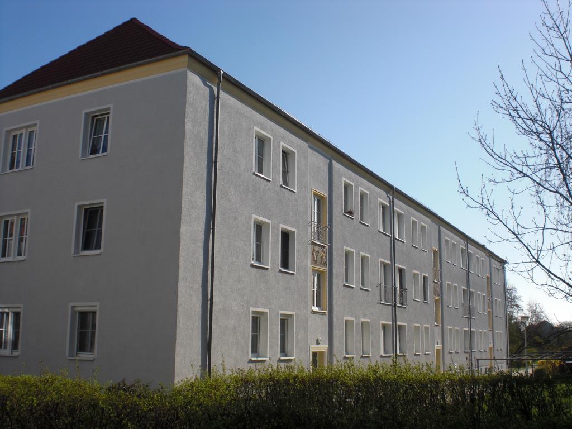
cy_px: 214
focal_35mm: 38
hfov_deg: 49.0
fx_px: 628
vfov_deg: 37.7
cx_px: 286
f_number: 5.6
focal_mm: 6.3
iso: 64
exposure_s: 1/400
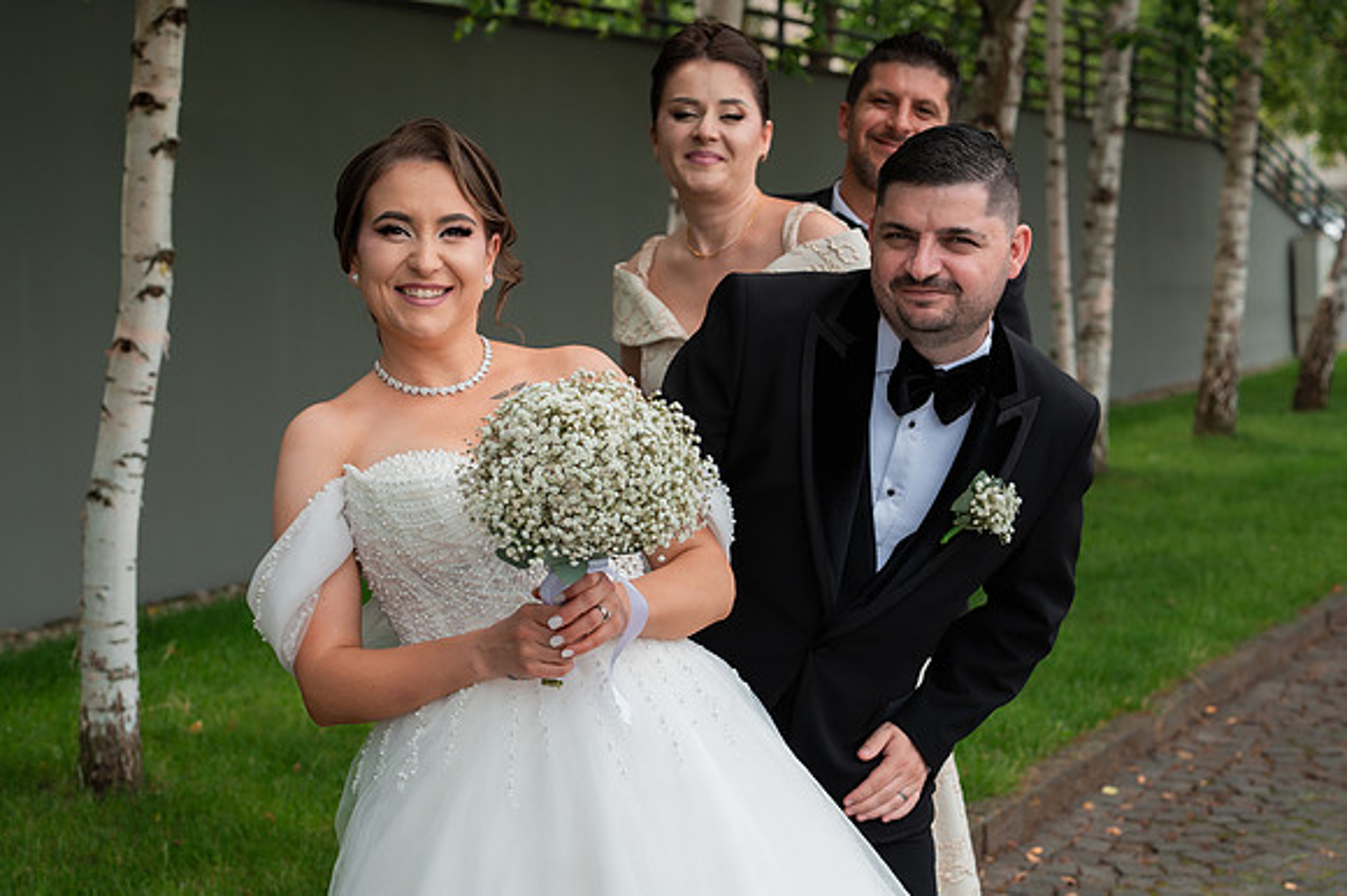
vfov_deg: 19.7
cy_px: 470
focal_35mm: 69
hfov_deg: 29.2
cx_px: 644
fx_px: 2587
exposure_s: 1/400
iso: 200
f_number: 5
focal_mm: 63
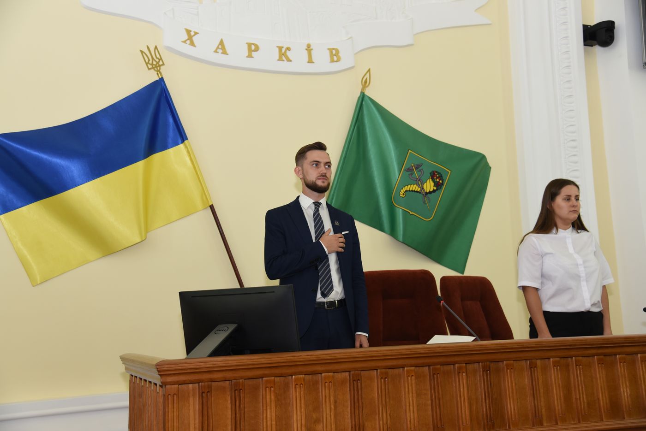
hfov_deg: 48.4
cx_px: 323
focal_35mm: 40
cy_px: 216
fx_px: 718
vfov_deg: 33.4
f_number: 4
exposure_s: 1/200
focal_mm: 40
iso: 1000
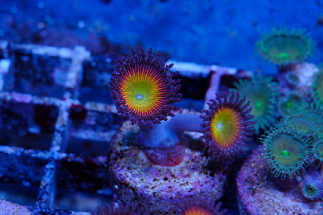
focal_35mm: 90
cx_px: 162
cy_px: 108
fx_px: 807
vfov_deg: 15.2
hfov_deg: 22.6
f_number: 8
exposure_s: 1/30
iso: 1000
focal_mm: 60
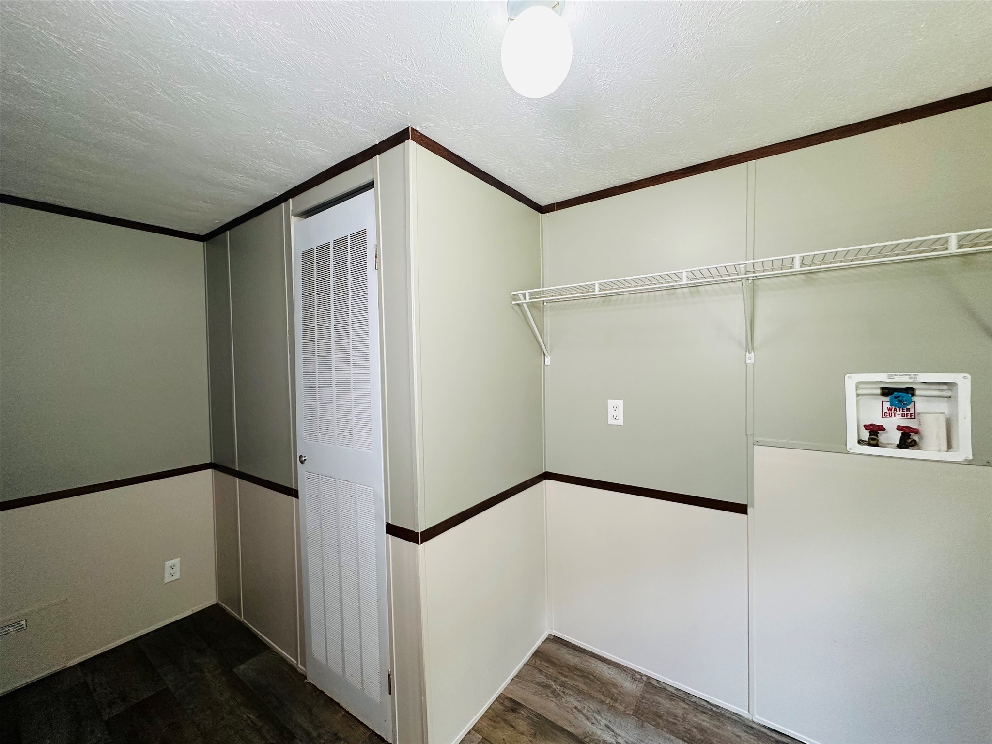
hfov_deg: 102.1
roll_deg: +1.1
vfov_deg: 85.7
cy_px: 372
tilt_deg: -0.9
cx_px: 496
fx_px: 401
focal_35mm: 14
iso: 250
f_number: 2.2
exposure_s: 1/120
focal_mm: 2.22
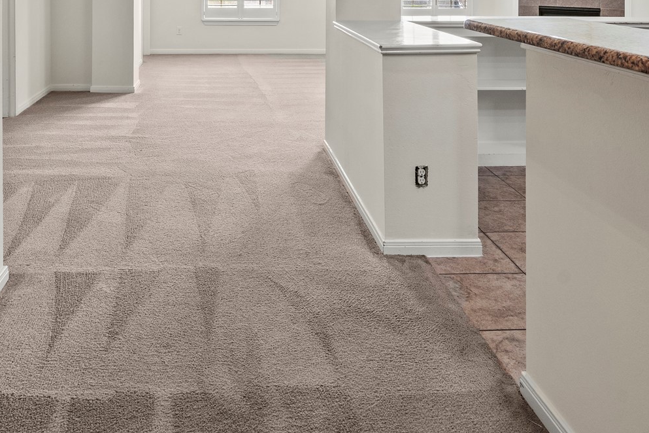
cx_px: 242
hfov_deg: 53.8
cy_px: -25
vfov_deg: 33.7
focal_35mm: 35
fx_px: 631
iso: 250
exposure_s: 1/5
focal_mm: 16
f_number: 9
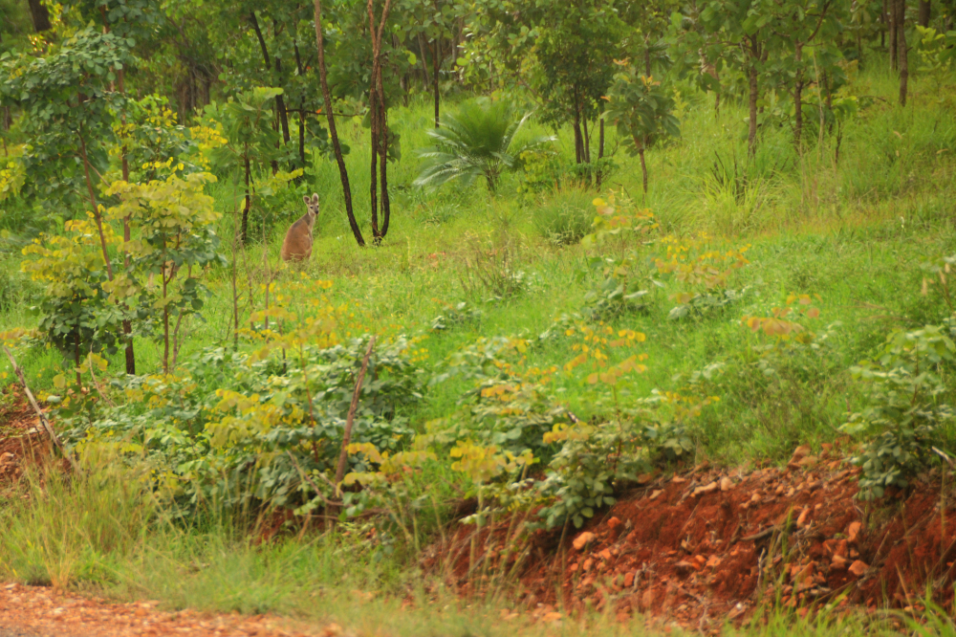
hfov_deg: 6.9
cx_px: 478
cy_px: 318
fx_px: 7964
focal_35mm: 300
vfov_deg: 4.6
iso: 400
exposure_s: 1/80
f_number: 7.1
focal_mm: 200
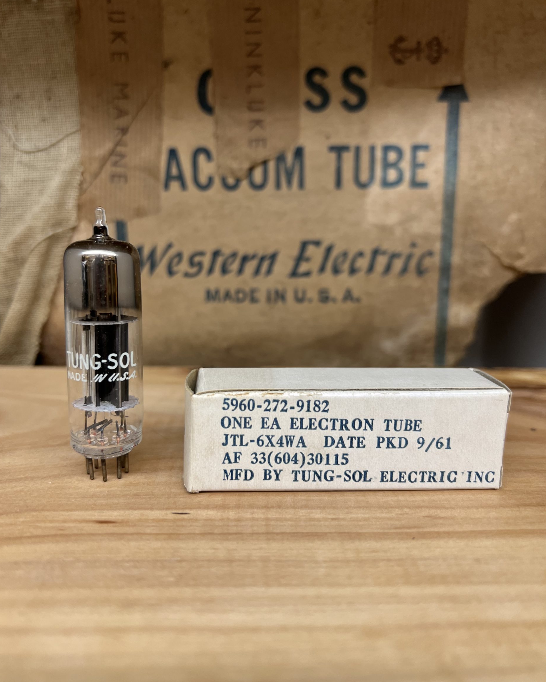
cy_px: 321
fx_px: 566
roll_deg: +0.6
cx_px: 266
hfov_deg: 51.5
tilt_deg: -9.1
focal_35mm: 28
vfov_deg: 62.2
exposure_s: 1/100
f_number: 1.5
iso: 100
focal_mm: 5.7
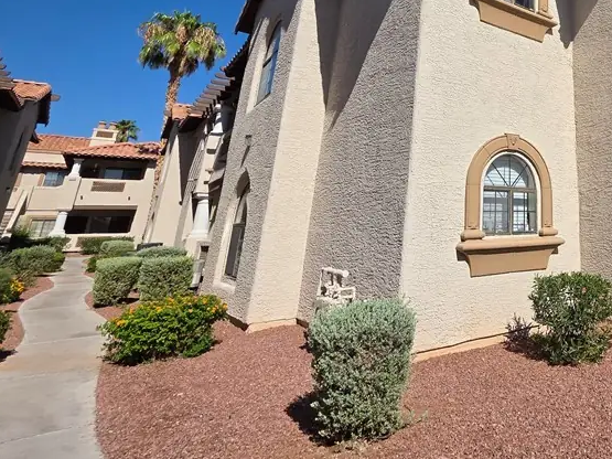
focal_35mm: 24
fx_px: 424
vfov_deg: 52.6
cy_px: 84
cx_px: 554
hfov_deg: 60.4
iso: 40
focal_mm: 2.2
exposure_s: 1/3758
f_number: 1.9
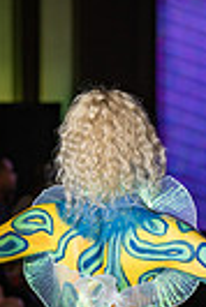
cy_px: 445
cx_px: 106
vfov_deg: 8.0
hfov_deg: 5.4
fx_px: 2174
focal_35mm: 254
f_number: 2.8
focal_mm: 75
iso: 1250
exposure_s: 1/800
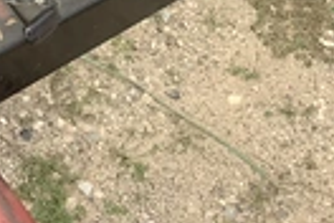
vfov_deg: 13.0
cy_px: -144
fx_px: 909
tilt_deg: -39.8
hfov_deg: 20.5
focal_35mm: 98
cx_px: 43
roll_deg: -2.7
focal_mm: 3.3
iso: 80
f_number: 2.4
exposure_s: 1/60
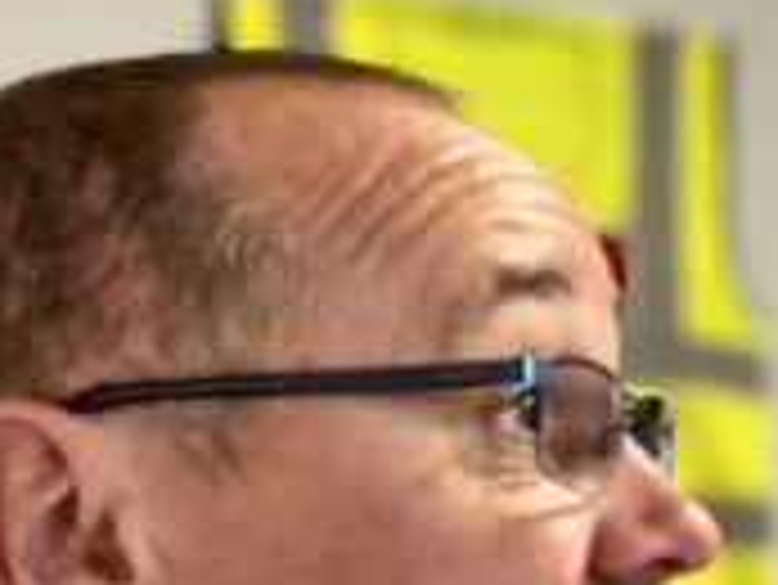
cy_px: 574
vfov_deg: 9.8
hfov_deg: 12.6
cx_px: 1084
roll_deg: +2.4
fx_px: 3374
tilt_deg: +8.9
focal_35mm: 150
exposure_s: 1/40
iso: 160
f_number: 2
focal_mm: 6
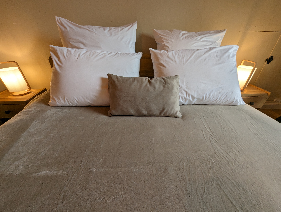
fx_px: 106
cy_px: 106
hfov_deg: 106.1
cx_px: 140
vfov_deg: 90.1
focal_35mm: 13
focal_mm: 1.95
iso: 85
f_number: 2.2
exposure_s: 1/100
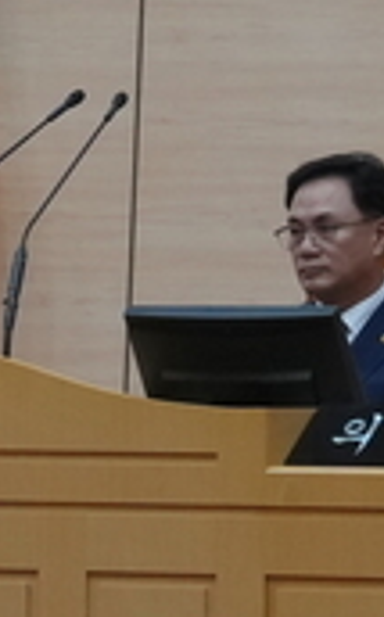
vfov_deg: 3.6
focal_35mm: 582
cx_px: -327
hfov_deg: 2.2
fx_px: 9778
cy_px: 439
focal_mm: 70
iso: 2500
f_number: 5.6
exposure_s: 1/200
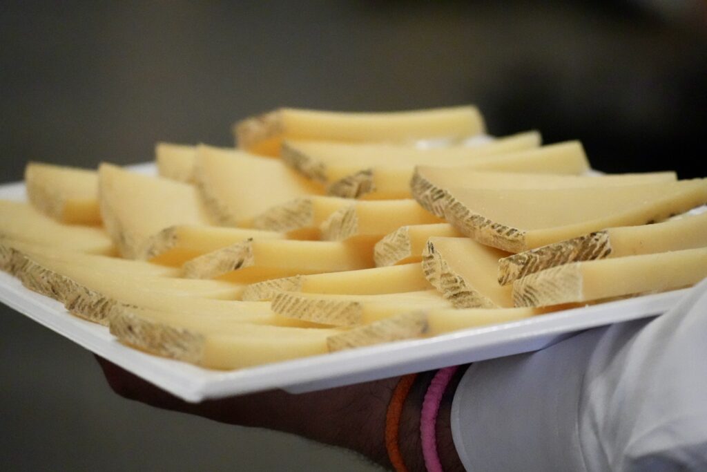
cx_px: 354
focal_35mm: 184
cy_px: 236
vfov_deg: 7.4
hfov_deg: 11.1
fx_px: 3624
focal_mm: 123
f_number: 5.6
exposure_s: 1/160
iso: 8000
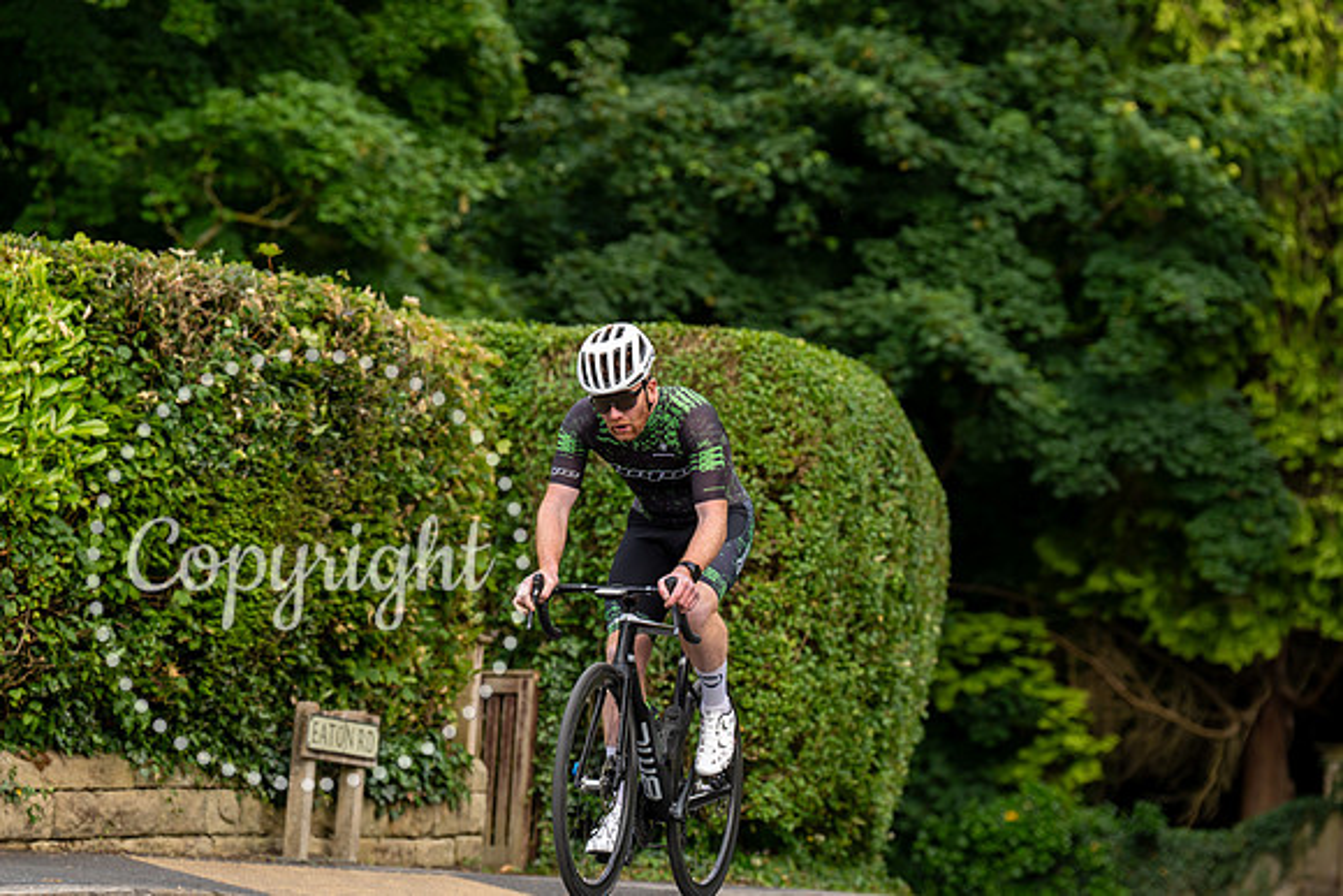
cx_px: 672
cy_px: 448
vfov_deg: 9.5
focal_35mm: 144
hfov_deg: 14.2
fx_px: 5373
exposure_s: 1/800
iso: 400
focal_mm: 144
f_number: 4
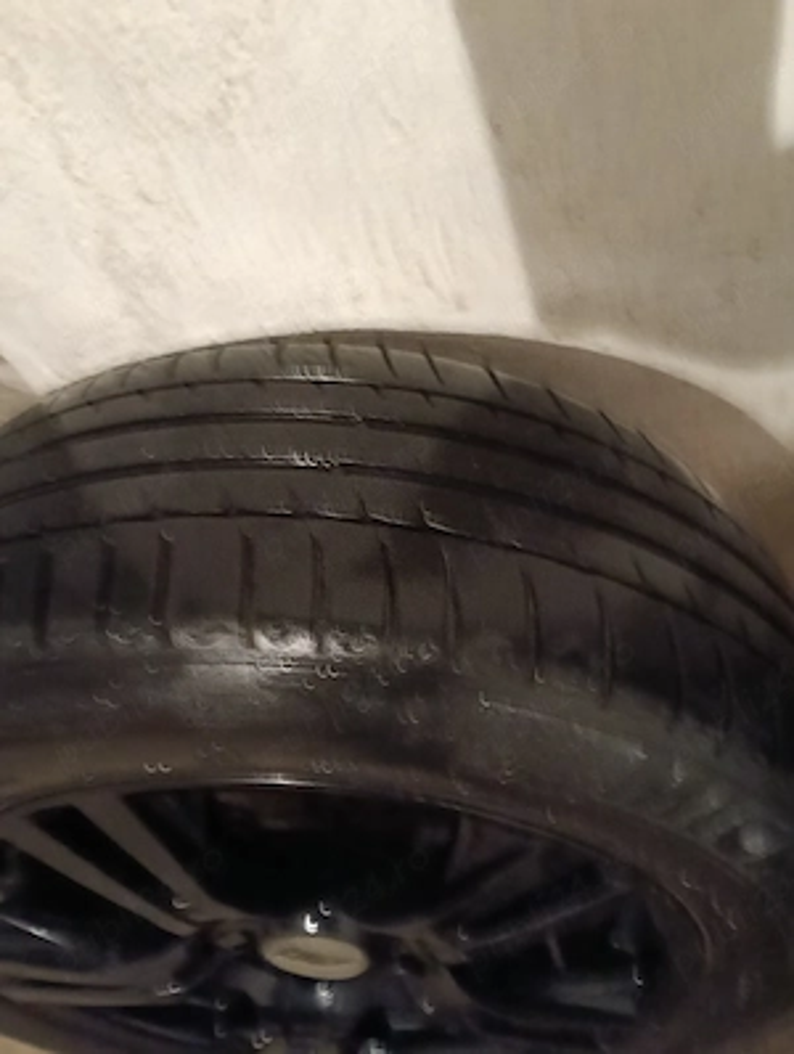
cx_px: 397
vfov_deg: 65.2
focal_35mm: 27
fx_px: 823
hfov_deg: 51.5
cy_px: 527
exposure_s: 1/15
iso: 2500
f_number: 1.8
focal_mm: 3.98
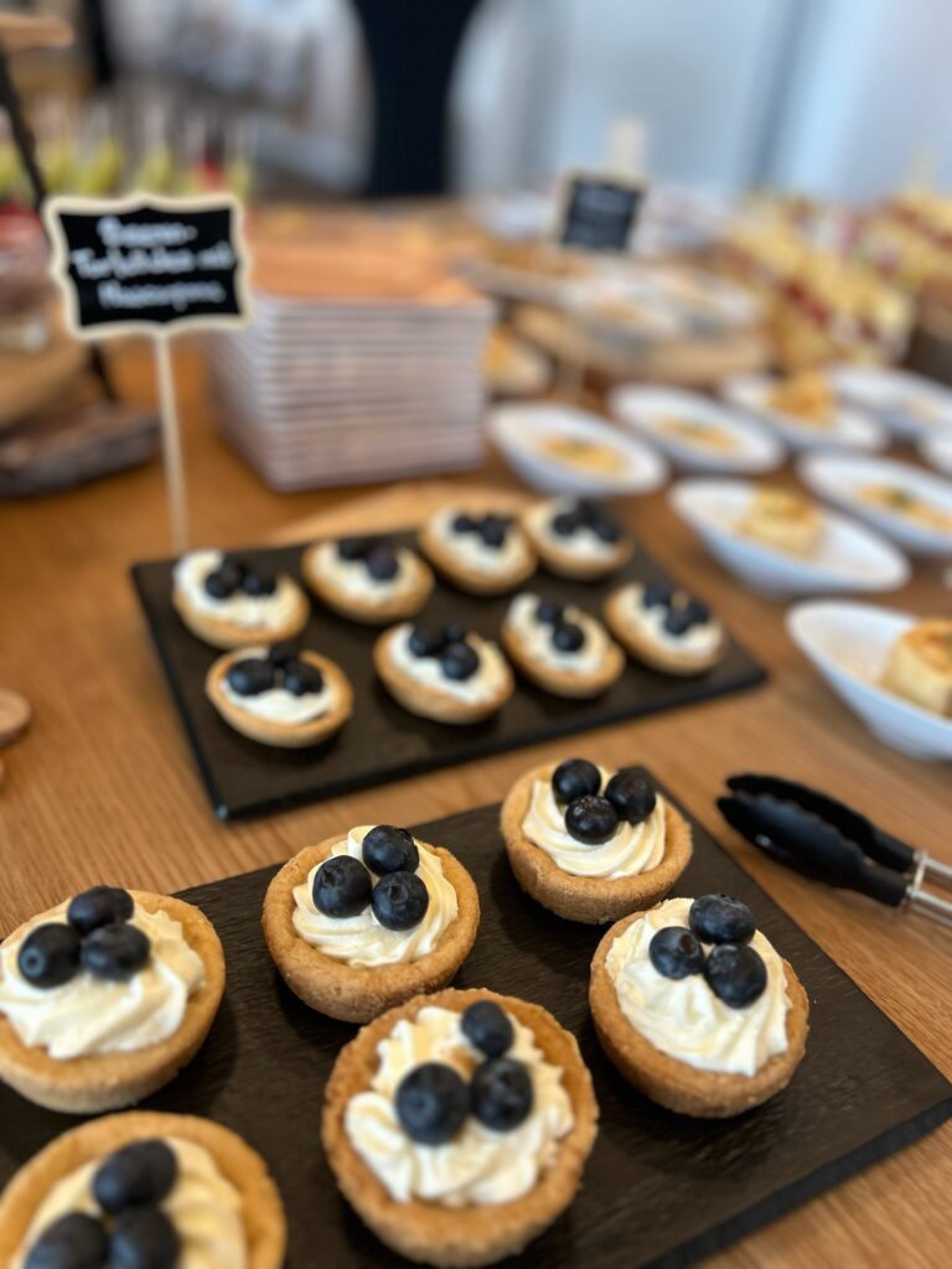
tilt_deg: -32.6
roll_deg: -6.8
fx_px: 953
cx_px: 476
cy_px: 634
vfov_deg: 67.3
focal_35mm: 26
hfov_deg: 53.1
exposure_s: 1/100
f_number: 1.5
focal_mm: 5.7
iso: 80
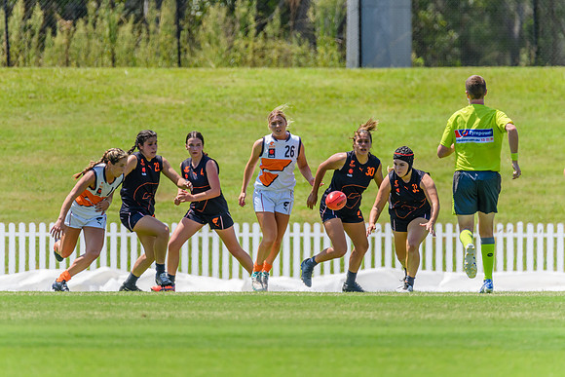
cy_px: 156
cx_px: 259
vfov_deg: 1.9
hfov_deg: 2.9
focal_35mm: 712
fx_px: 11169
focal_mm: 600
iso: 800
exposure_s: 1/1600
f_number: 9
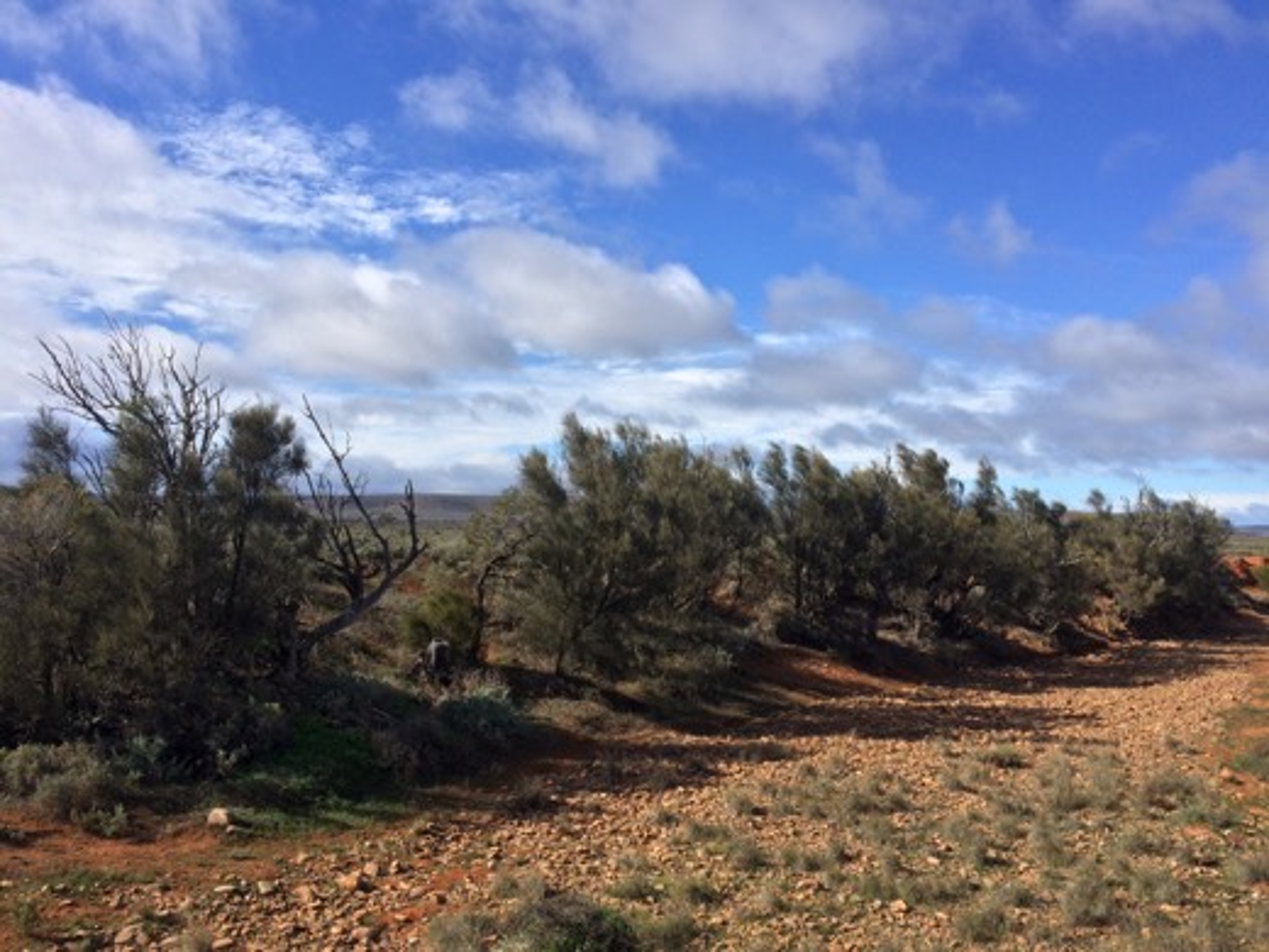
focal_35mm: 29
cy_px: 476
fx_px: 1063
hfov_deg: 61.7
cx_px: 634
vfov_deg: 48.2
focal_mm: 4.15
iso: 32
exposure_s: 1/2564
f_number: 2.2
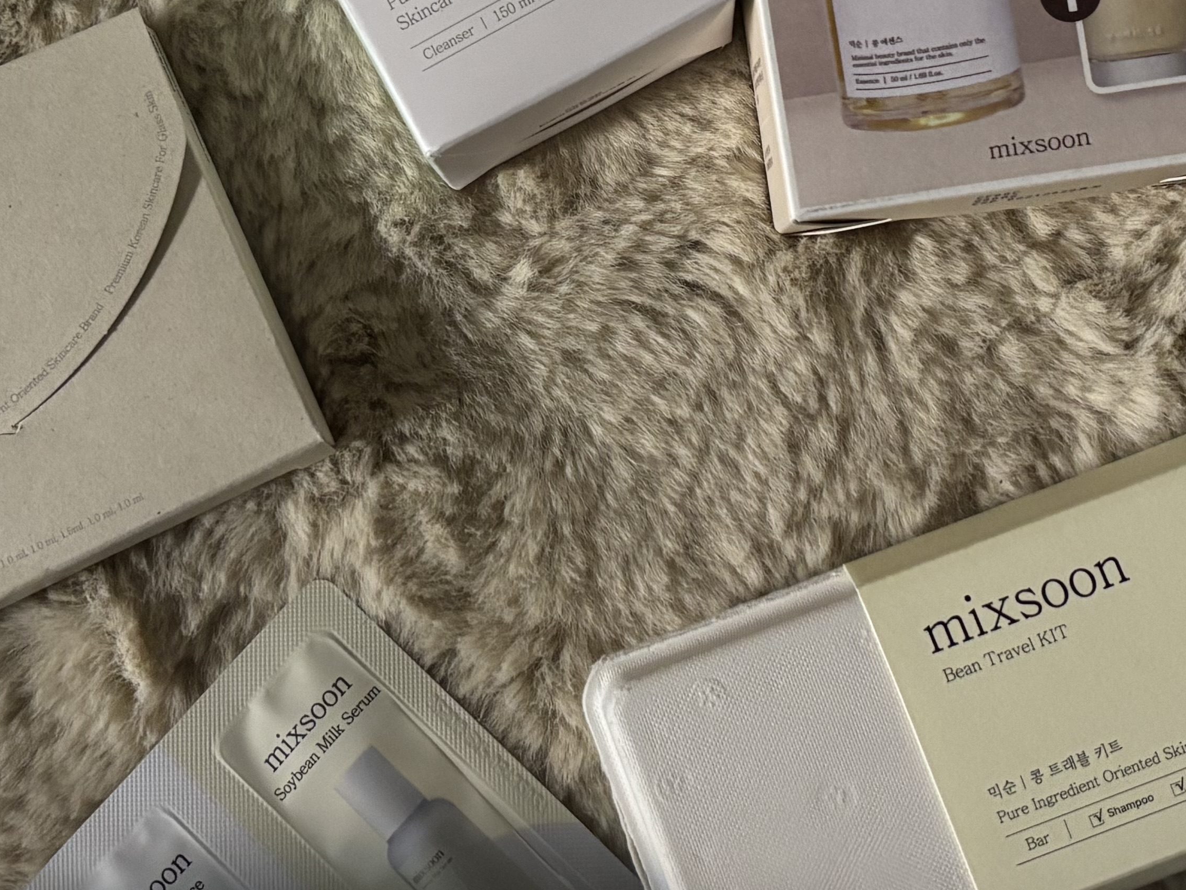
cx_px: 533
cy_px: 158
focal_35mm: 66
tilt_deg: -80.3
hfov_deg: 29.4
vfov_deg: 21.9
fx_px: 2262
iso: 640
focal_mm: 5.96
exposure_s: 1/31
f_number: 1.6
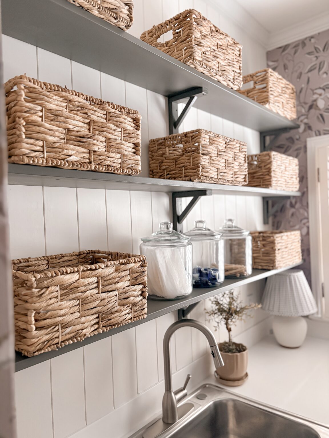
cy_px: 219
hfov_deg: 53.1
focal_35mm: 26
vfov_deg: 67.3
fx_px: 329
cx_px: 164
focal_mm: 5.96
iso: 400
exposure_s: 1/60
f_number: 1.6
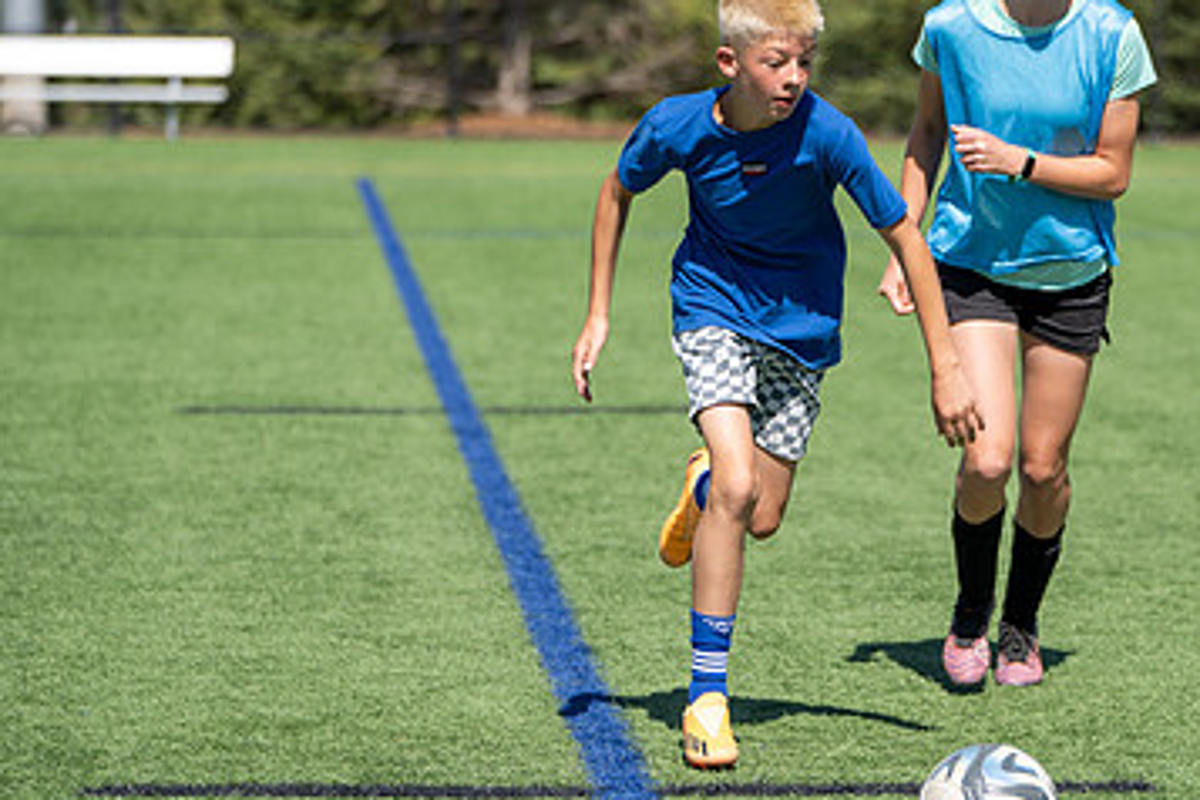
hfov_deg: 11.9
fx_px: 5766
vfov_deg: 7.9
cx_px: 813
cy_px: 452
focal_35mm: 173
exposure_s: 1/800
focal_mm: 105
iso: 40
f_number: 2.8
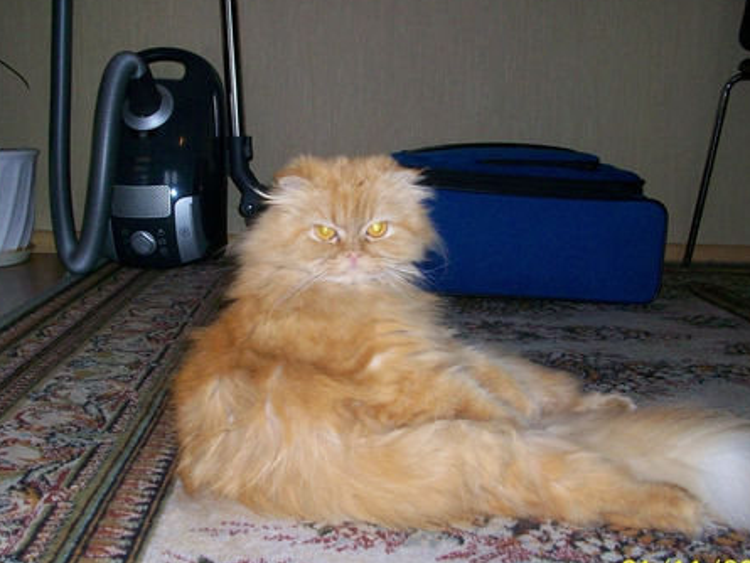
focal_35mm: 42
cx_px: 372
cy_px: 309
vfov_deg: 34.3
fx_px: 910
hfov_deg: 44.8
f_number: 2.8
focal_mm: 5.7
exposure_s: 1/60
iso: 160
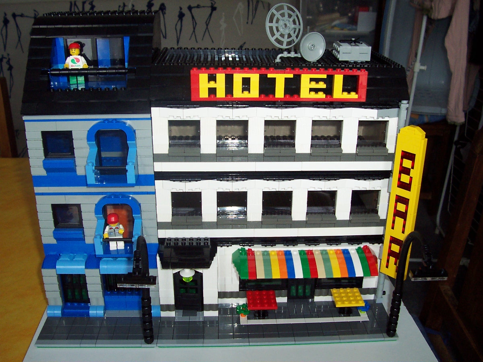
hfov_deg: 50.1
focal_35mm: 37
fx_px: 516
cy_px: 181
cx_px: 242
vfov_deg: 38.7
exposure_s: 1/60
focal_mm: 5.6
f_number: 2.8
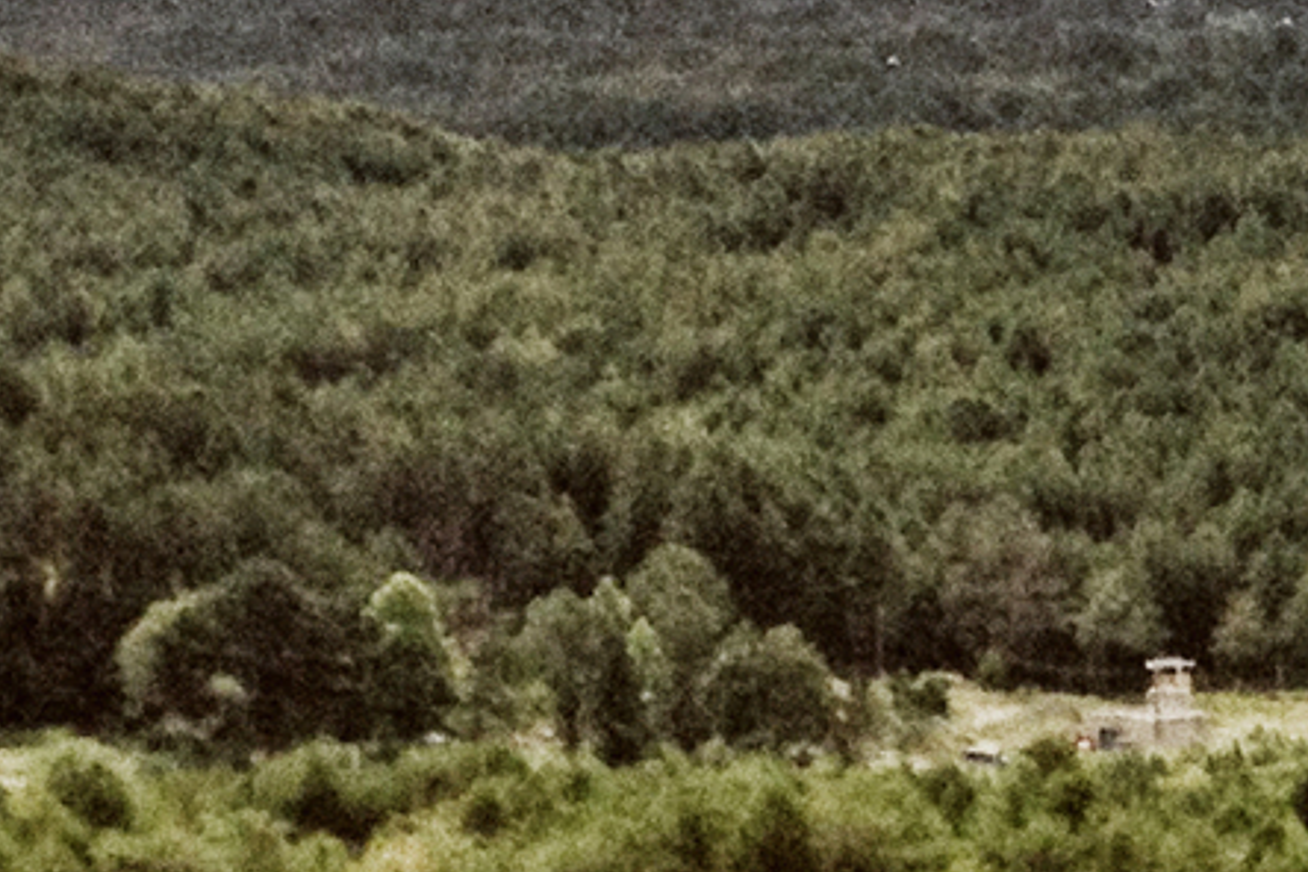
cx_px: 2207
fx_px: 7448
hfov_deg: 9.6
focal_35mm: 205
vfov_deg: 6.6
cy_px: 1212
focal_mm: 4.28
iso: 50
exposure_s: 1/1284
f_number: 2.4
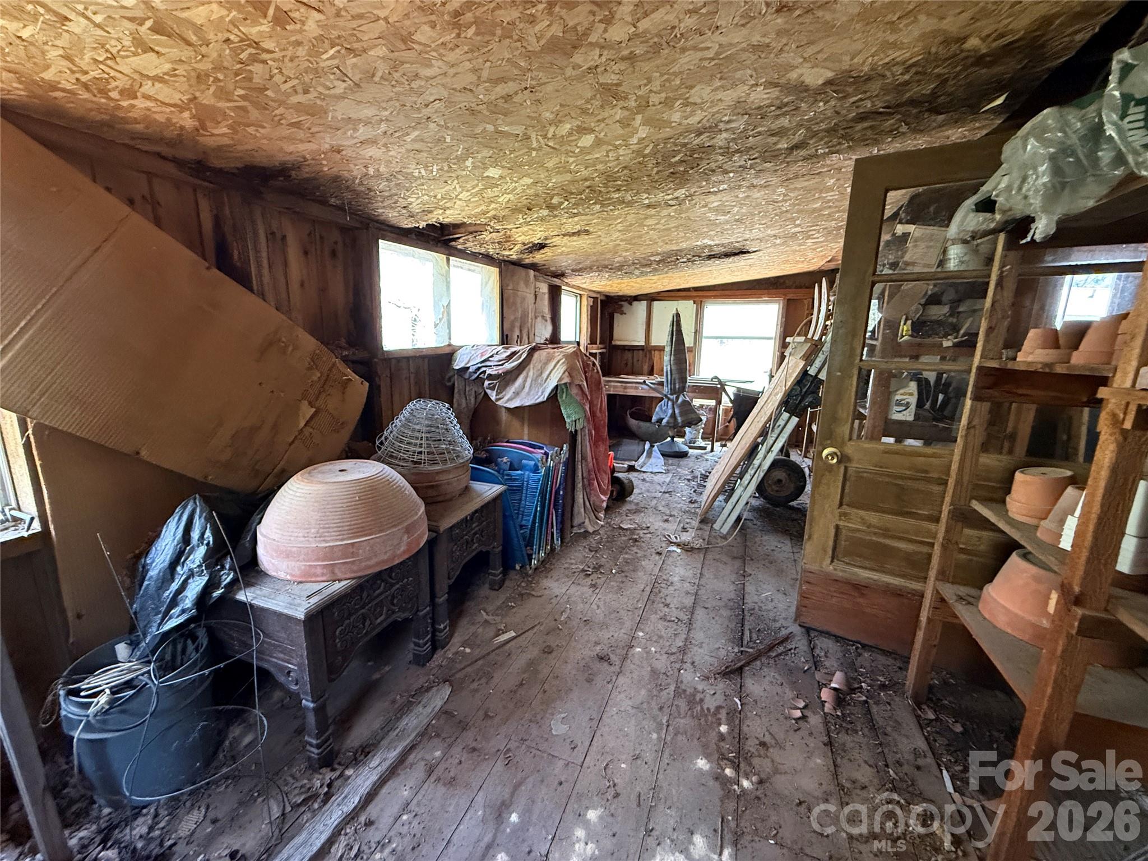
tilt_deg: -11.9
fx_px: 464
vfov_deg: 85.7
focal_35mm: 14
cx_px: 574
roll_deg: -2.4
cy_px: 430
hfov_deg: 102.1
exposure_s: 1/60
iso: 640
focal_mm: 2.22
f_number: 2.2
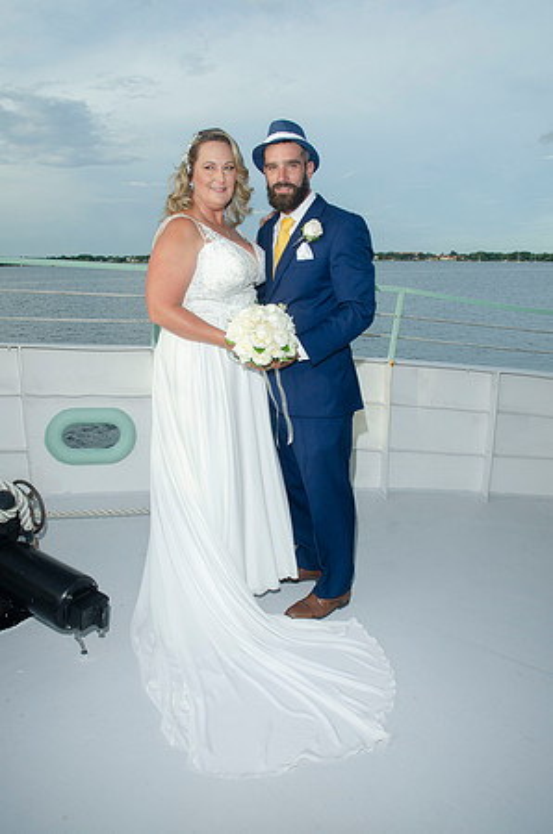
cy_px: 417
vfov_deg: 67.5
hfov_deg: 47.7
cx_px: 276
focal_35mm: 27
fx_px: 625
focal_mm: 18
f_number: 8
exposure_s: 1/250
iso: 100
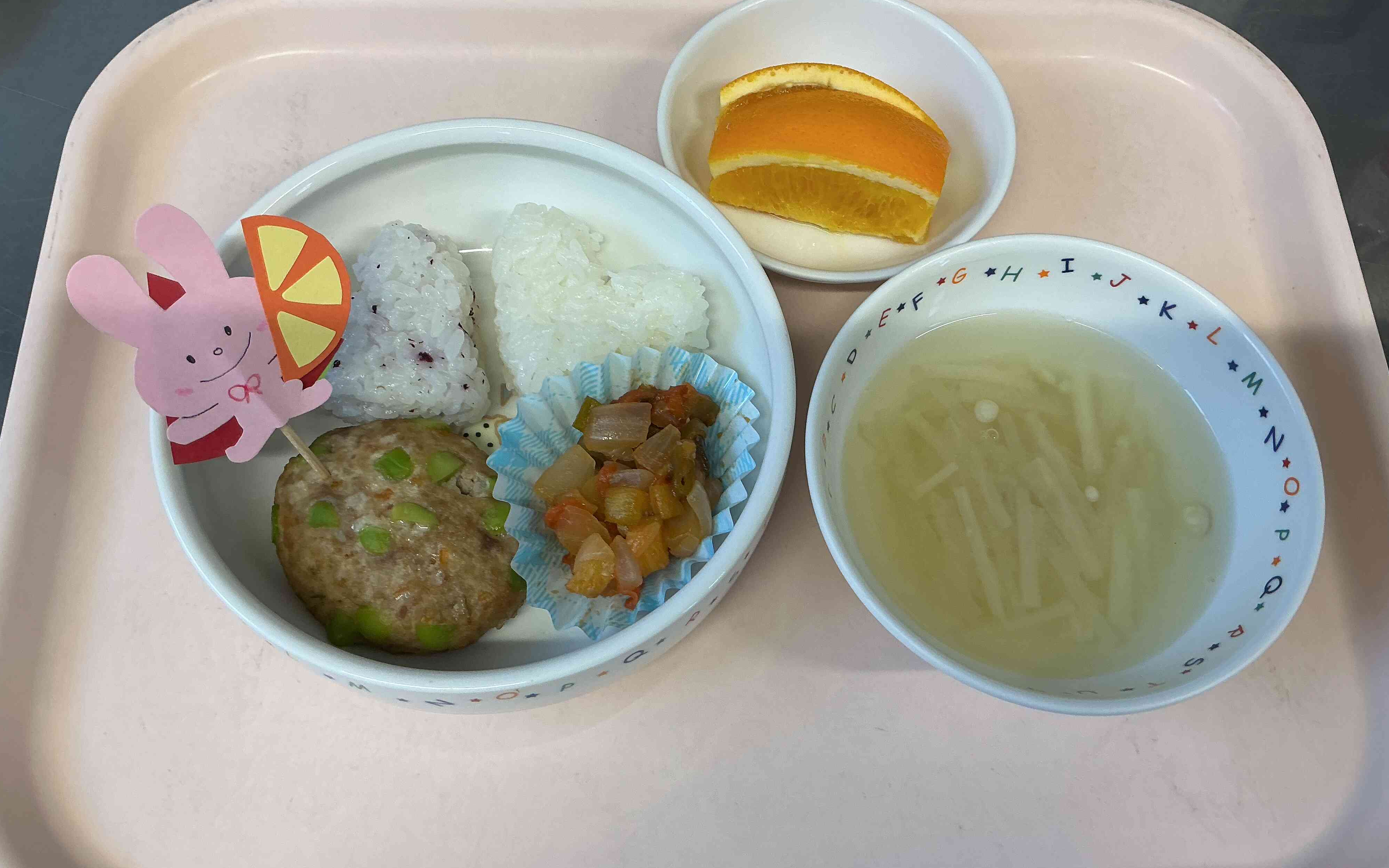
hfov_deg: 61.2
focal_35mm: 31
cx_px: 692
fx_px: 1174
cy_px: 450
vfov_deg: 40.6
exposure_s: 1/120
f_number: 1.8
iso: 40
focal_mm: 3
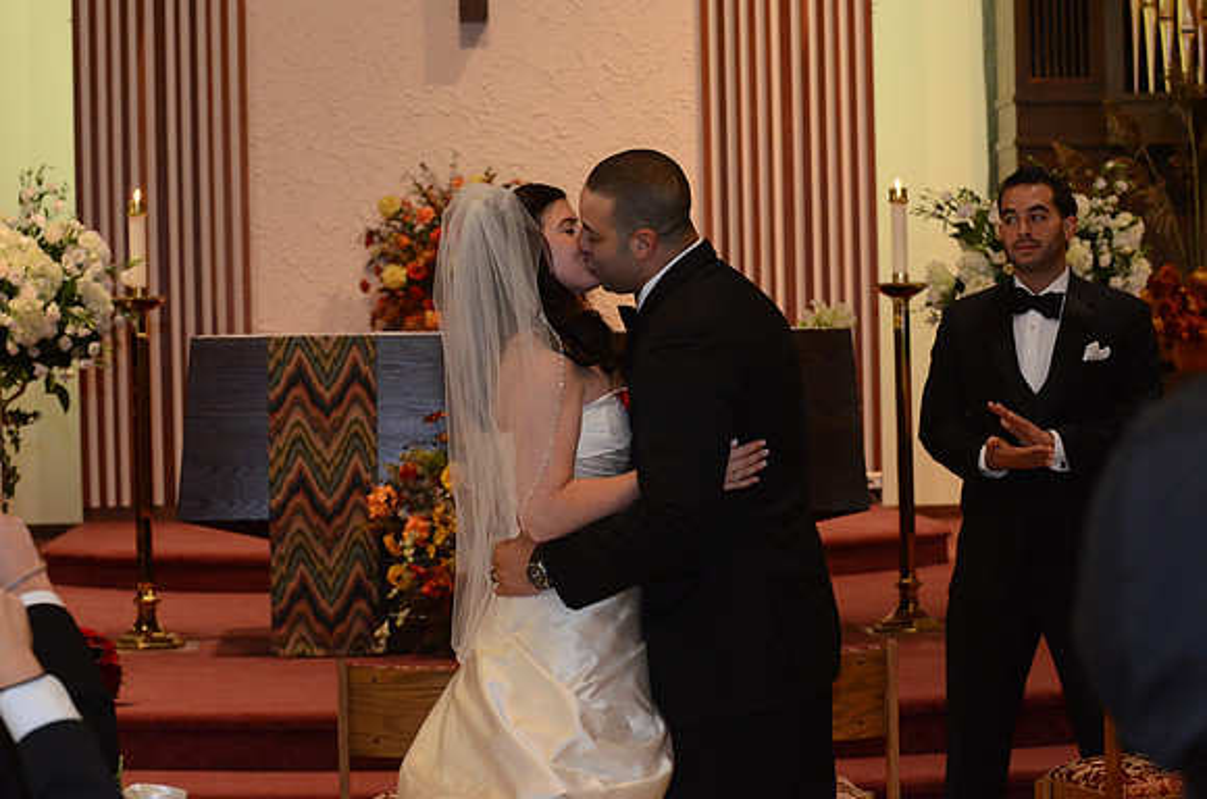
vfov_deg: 13.0
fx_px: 3513
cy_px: 400
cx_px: 604
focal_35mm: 105
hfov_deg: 19.5
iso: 2000
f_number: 6.3
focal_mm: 70
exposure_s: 1/80
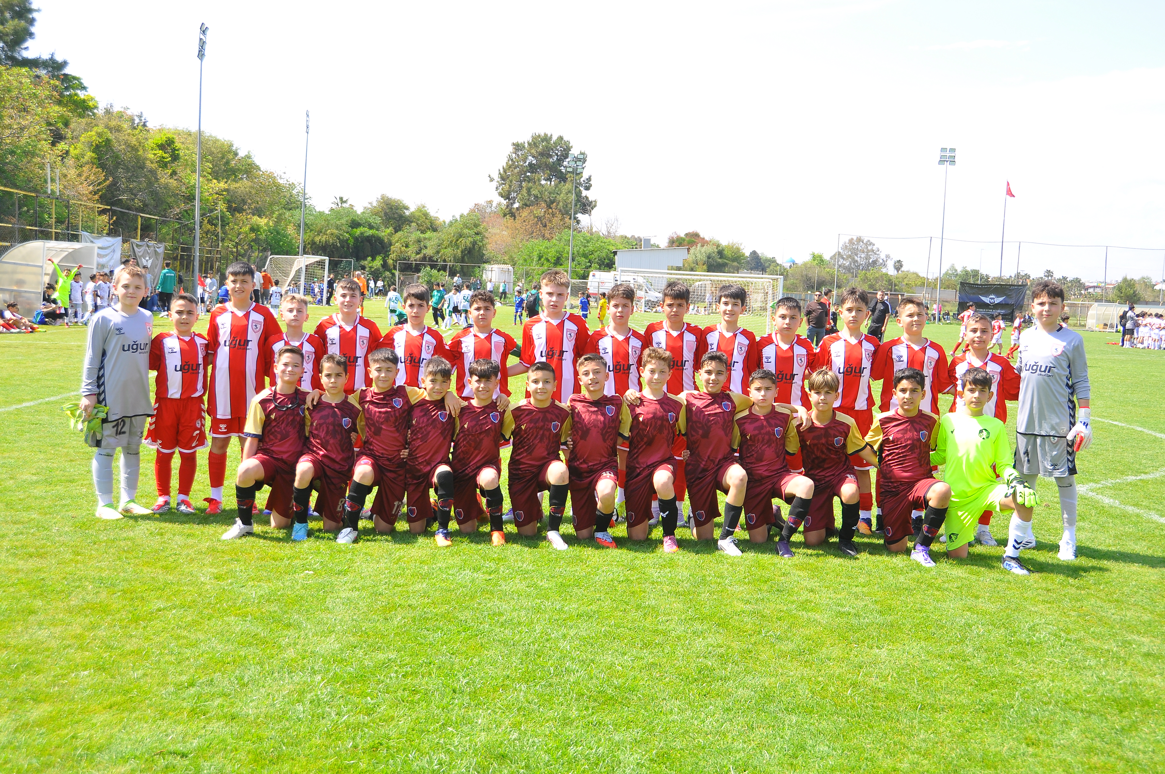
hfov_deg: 45.0
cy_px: 387
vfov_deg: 30.8
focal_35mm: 44
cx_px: 582
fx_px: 1406
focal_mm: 29
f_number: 4
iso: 250
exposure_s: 1/640
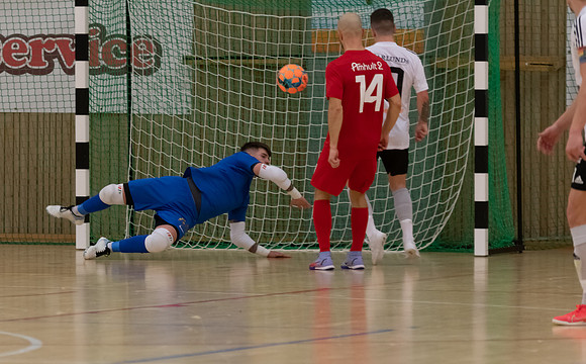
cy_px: 259
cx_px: 198
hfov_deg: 7.1
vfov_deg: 4.4
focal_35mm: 294
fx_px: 4693
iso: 800
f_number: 3.2
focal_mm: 140
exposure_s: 1/800
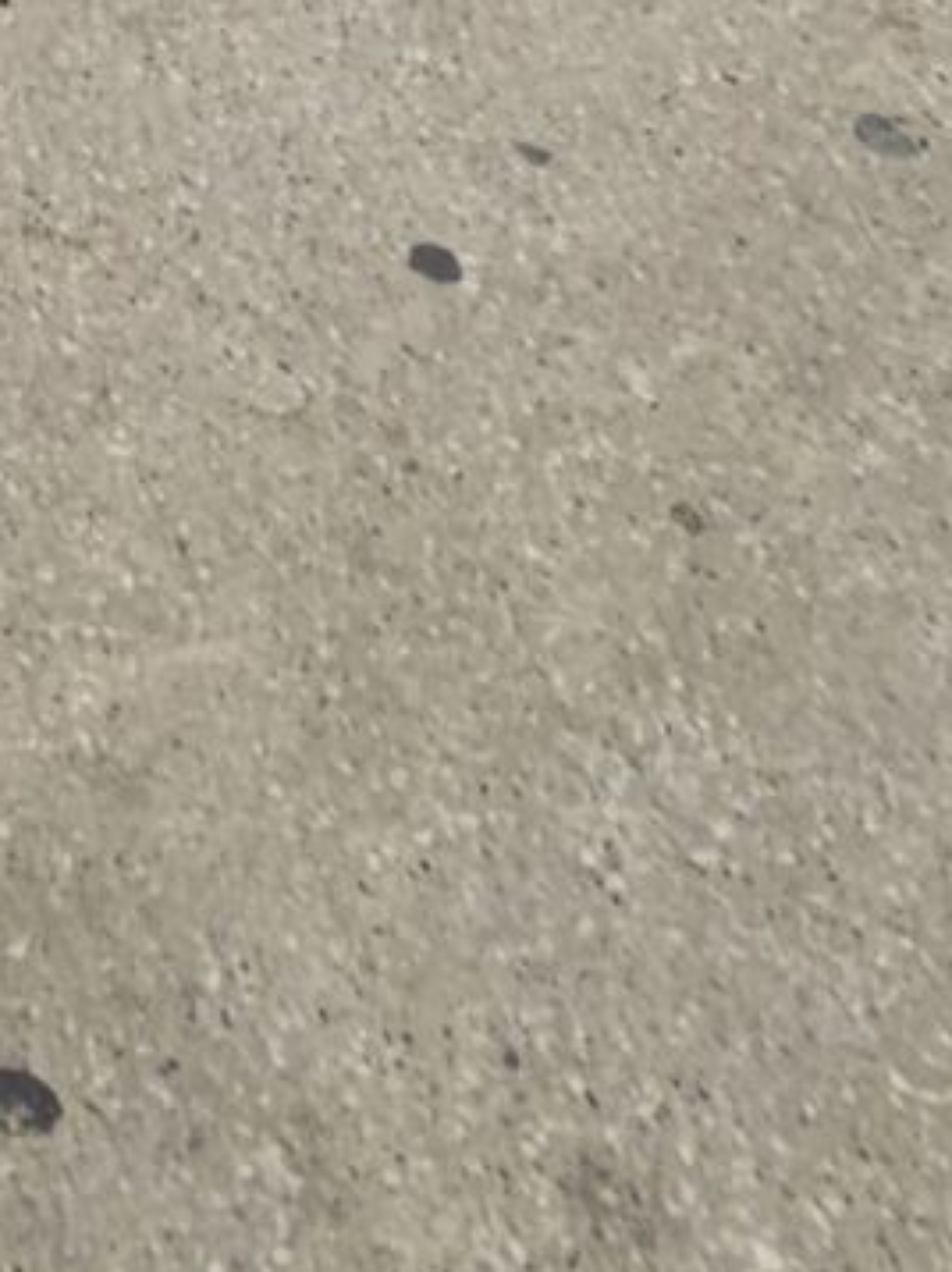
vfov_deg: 12.0
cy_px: -2388
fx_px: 3414
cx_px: -831
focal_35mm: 93
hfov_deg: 13.9
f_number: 2.2
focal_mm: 2.2
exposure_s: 1/3483
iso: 50
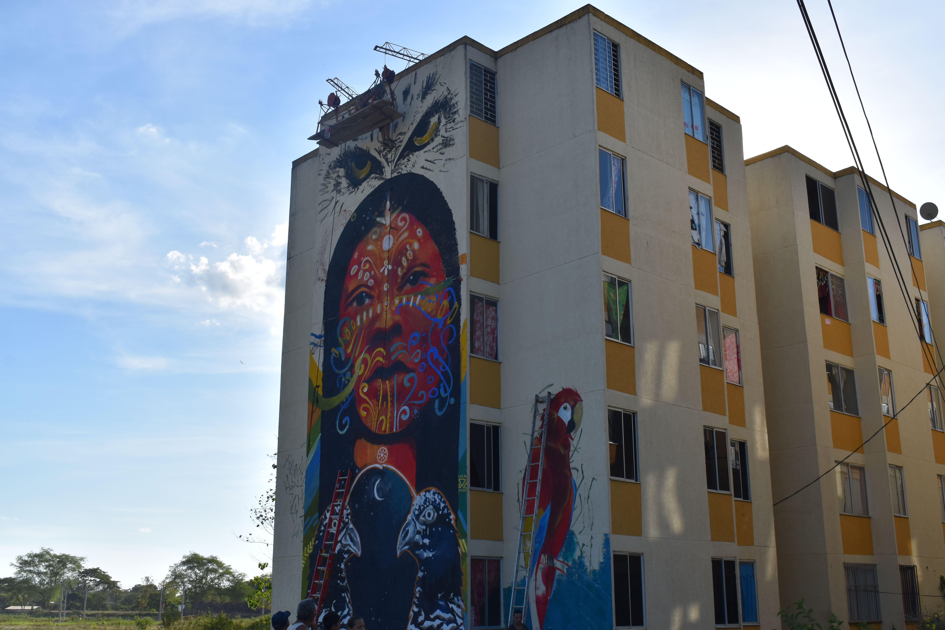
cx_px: 472
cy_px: 315
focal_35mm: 39
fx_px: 1024
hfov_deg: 49.6
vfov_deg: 34.2
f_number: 10
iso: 200
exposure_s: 1/400
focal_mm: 26
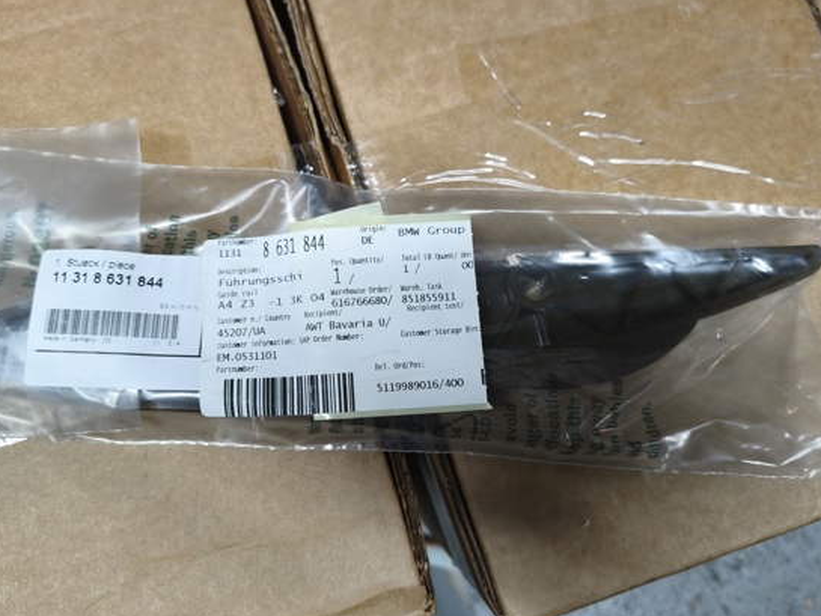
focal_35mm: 27
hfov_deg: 65.2
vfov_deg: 51.4
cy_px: 309
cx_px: 377
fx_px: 641
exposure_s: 1/100
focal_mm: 5.35
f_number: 1.7
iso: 200
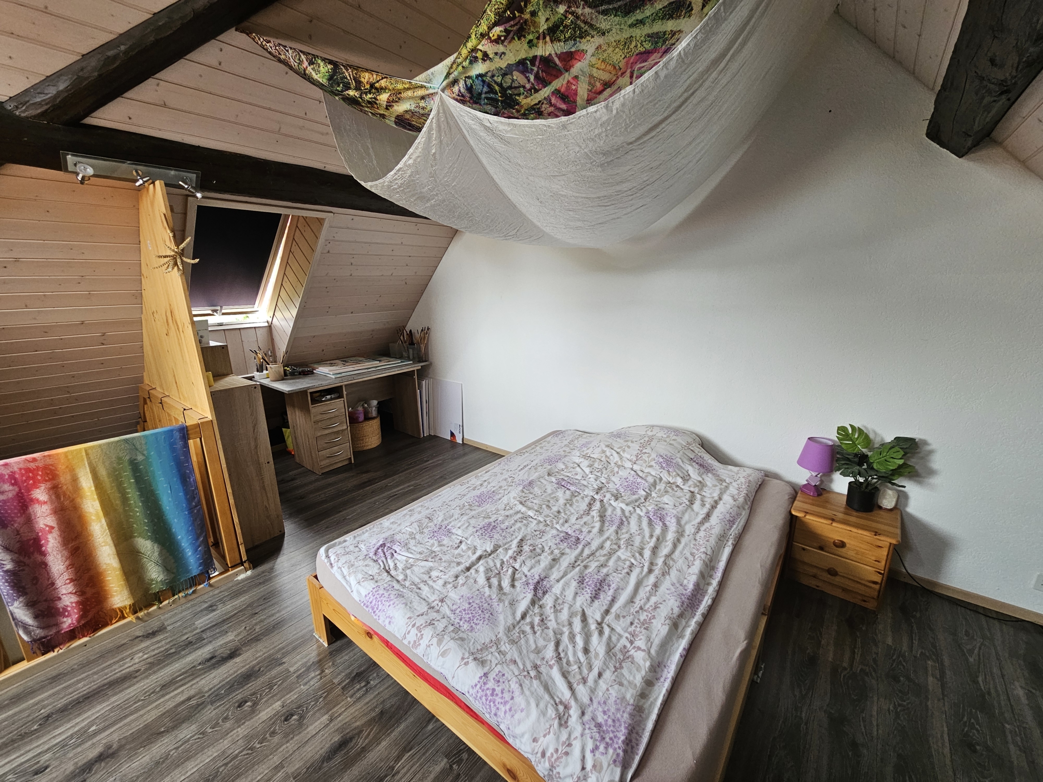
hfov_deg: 106.2
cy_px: 391
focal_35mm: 13
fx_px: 392
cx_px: 522
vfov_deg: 89.9
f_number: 2.2
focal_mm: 2.2
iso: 160
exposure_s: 1/50
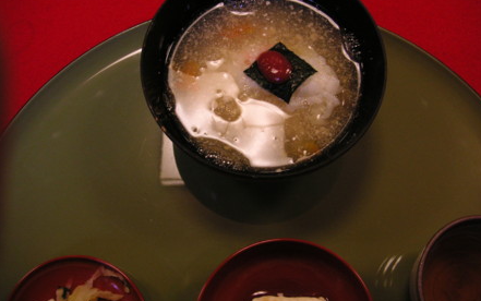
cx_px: 243
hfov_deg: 49.3
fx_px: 525
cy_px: 133
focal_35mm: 40
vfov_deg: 32.0
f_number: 2.8
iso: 80
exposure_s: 1/45
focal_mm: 6.1
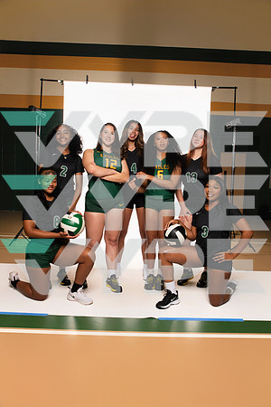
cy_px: 204
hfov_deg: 43.6
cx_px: 136
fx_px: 339
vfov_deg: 61.9
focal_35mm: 30
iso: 800
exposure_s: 1/320
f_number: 7.1
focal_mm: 30
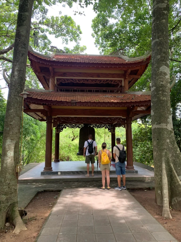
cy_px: 121
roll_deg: -1.3
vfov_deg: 67.3
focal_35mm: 26
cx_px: 90
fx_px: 181
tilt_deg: +7.5
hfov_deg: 53.1
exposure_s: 1/122
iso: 32
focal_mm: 4.25
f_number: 1.8
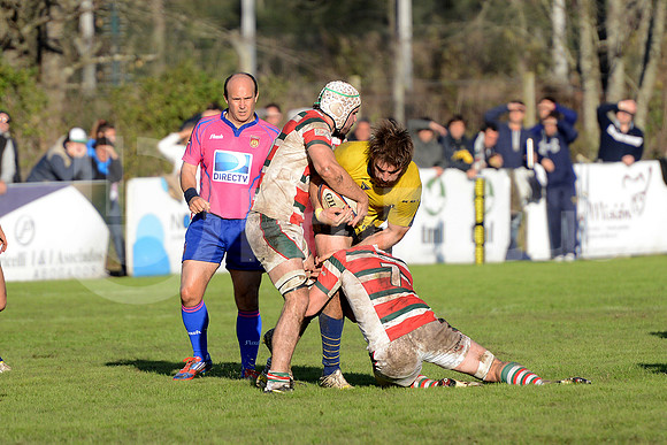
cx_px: 334
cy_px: 222
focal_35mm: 270
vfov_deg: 5.1
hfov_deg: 7.6
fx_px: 5003
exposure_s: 1/2000
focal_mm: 270
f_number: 4
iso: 640
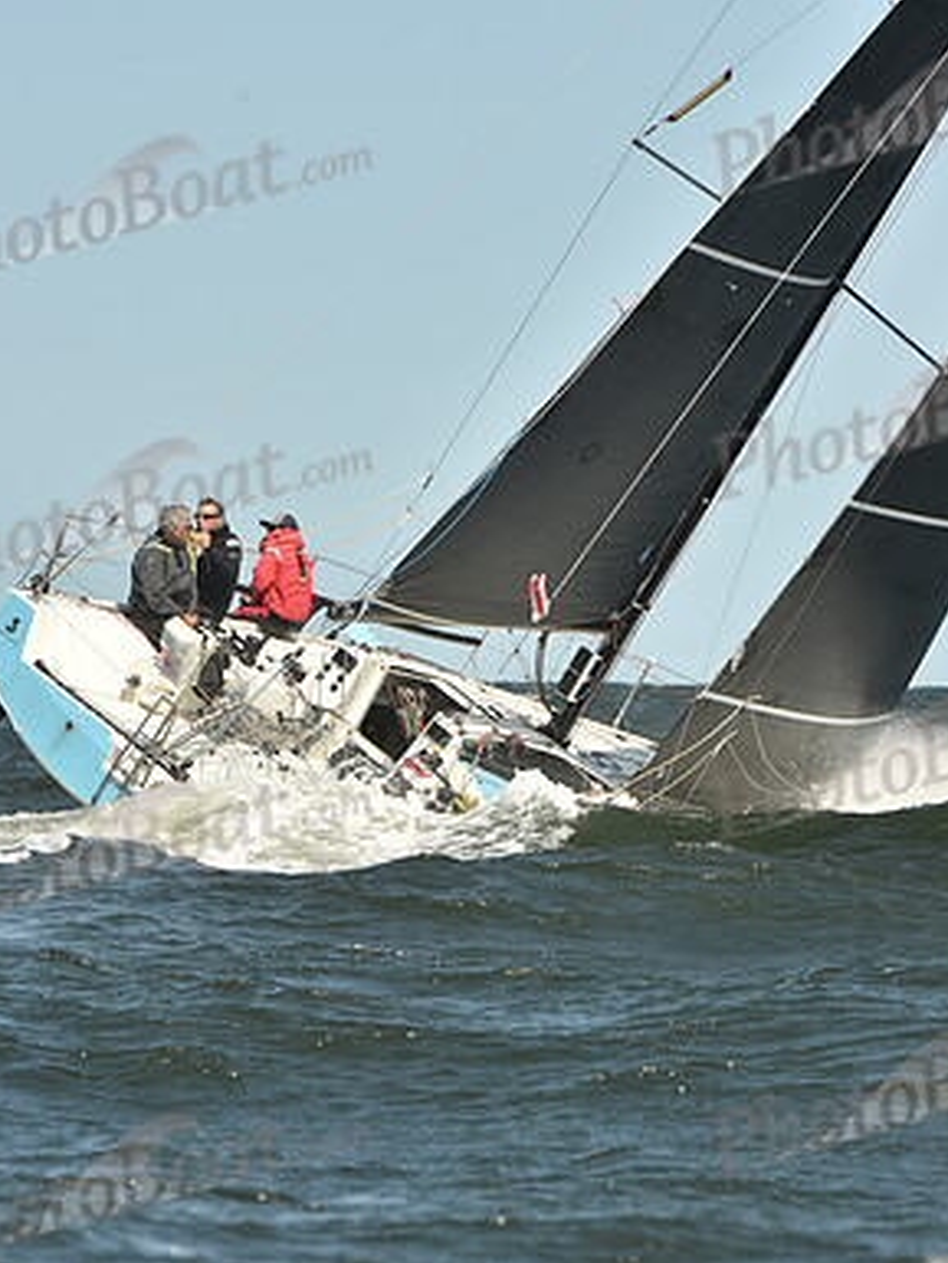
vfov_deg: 6.8
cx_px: 545
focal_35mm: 290
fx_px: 10583
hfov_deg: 5.1
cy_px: 632
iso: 250
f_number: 9
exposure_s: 1/800
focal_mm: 200
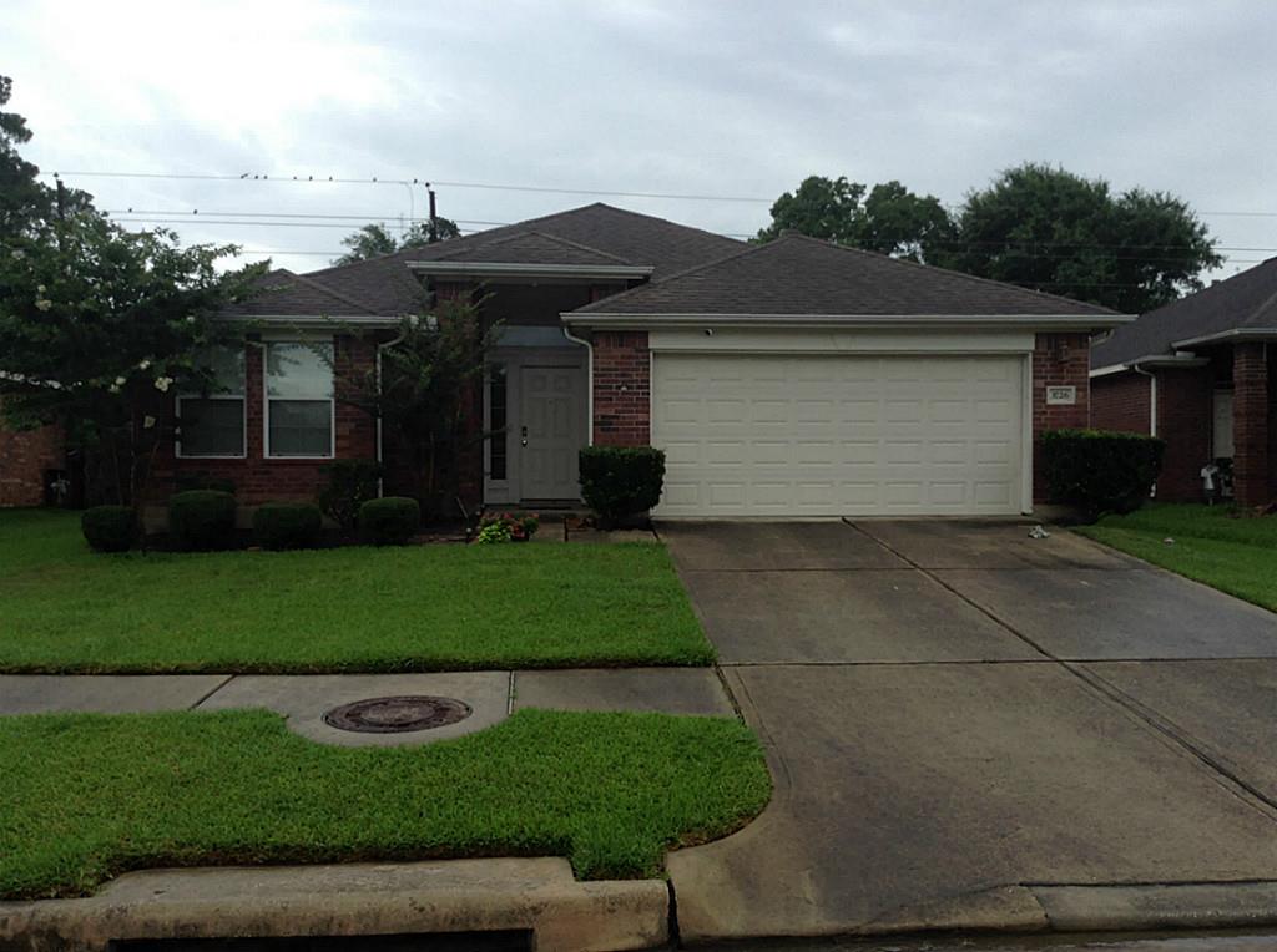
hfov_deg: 55.4
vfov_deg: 42.8
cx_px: 638
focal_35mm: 33
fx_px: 1215
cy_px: 476
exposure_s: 1/414
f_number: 2.4
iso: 25
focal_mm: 3.3
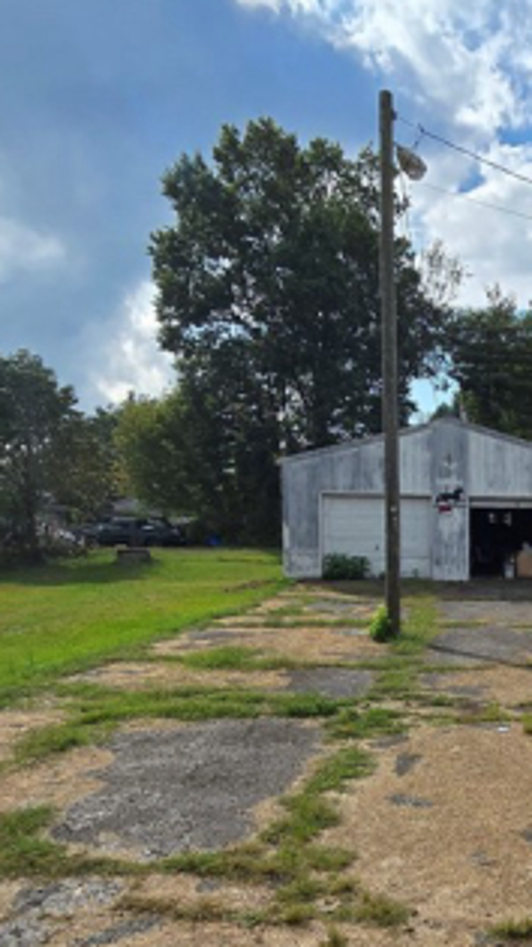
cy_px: 607
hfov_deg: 34.6
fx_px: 753
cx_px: 558
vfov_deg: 63.2
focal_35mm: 30
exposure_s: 1/3409
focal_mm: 2.2
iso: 50
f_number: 2.2
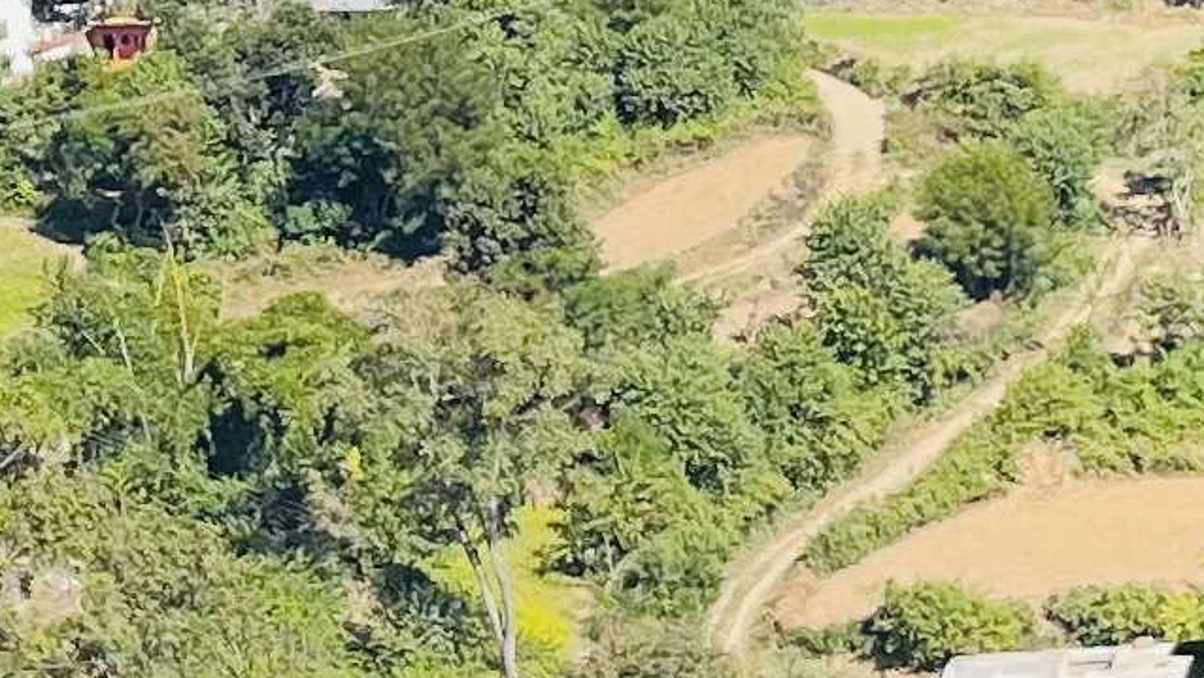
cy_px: 230
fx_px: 5492
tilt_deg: -9.7
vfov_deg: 7.1
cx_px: -538
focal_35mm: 172
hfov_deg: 12.0
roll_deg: +9.0
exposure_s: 1/1667
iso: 32
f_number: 1.6
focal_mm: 5.1
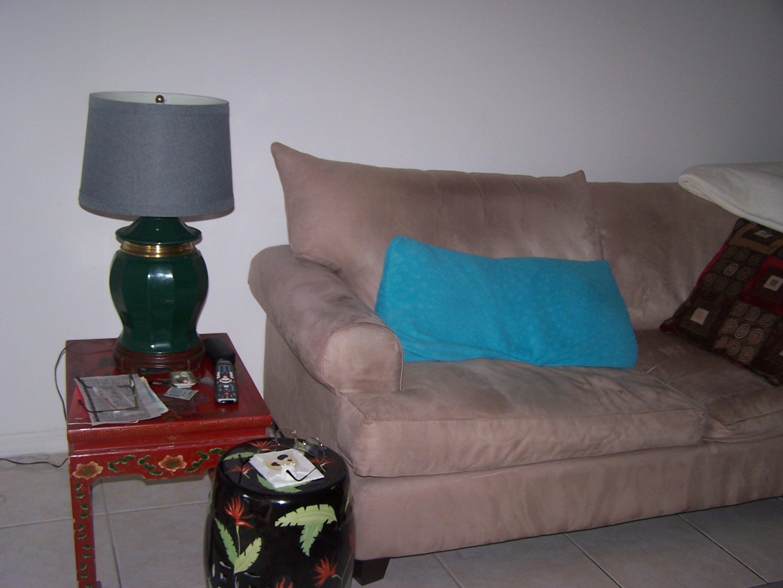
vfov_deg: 37.7
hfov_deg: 49.0
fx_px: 860
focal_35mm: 38
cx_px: 392
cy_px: 294
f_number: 2.8
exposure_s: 1/60
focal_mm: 6.3
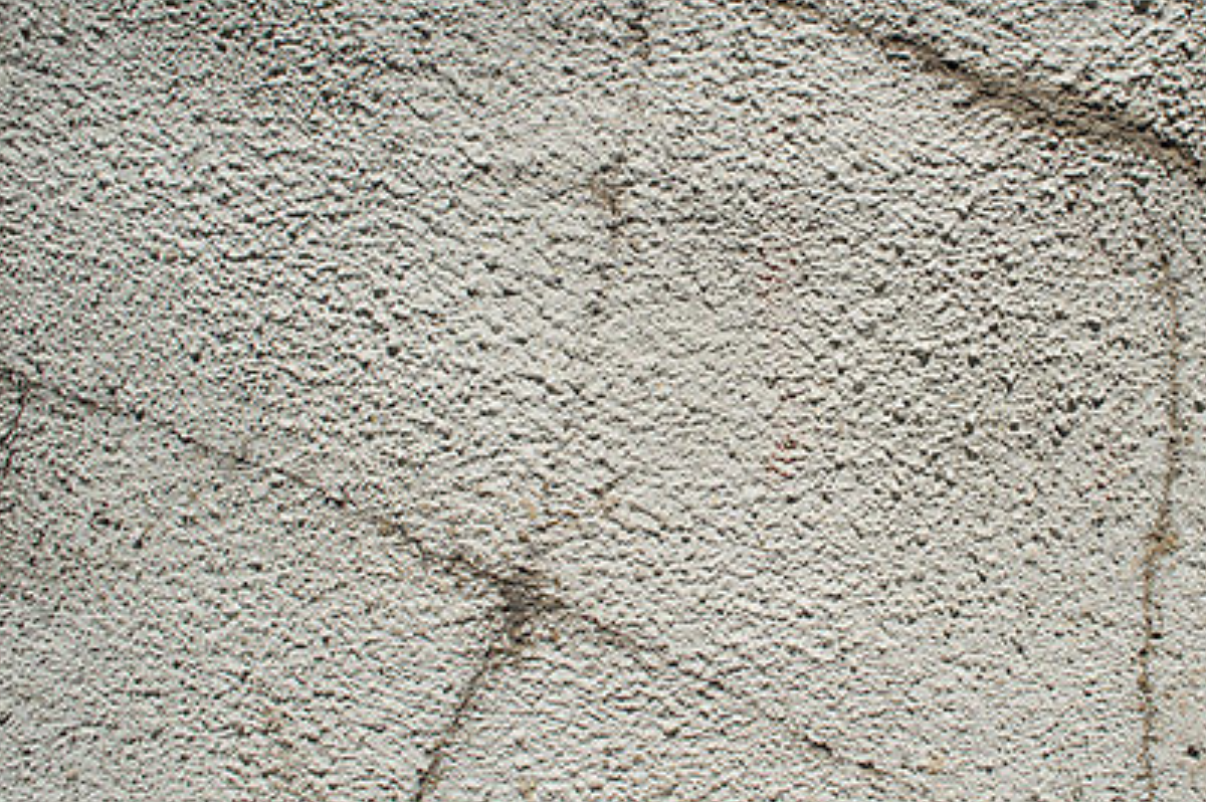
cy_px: 338
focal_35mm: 29
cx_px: 778
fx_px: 971
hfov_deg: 62.5
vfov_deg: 44.7
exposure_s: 1/2000
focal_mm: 20
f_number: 5.6
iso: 200
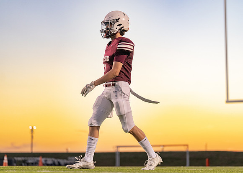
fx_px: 758
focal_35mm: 110
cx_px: 131
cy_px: 87
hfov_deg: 18.2
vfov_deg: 13.0
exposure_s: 1/500
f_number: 2.8
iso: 800
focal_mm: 102
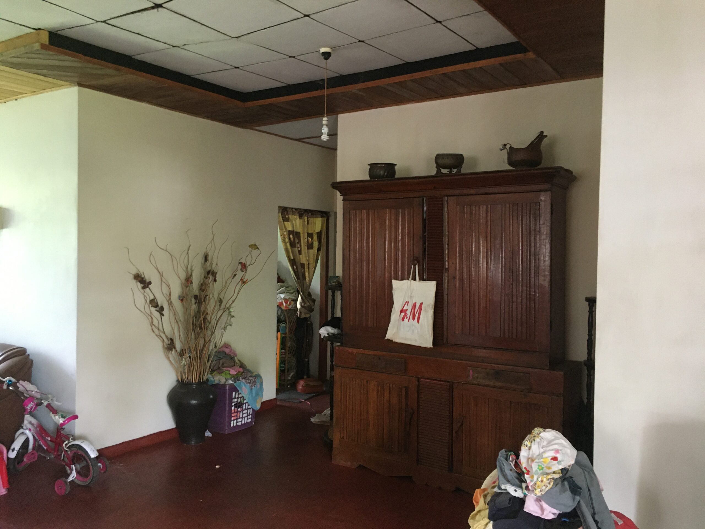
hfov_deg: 61.7
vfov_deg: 48.2
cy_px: 264
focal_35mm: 29
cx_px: 352
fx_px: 591
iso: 200
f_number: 2.2
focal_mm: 4.15
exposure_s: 1/20
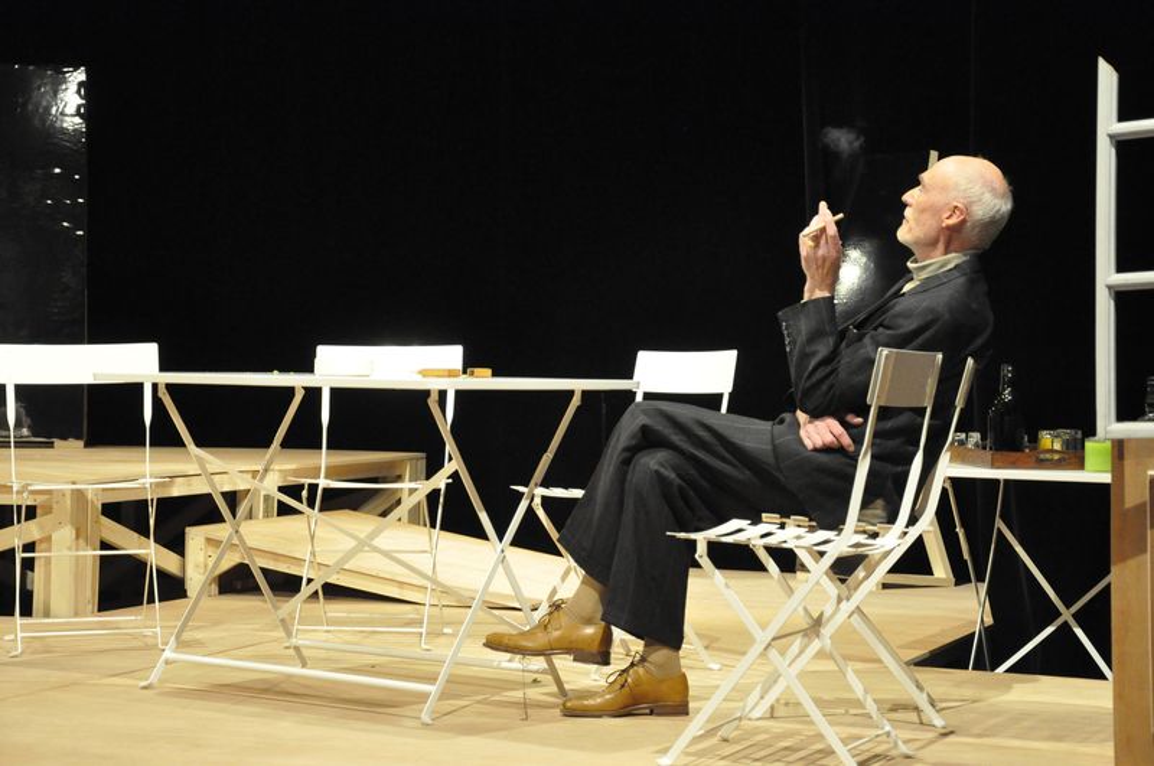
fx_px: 2497
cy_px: 383
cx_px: 577
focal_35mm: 78
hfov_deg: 26.0
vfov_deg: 17.4
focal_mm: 52
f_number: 5
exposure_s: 1/60
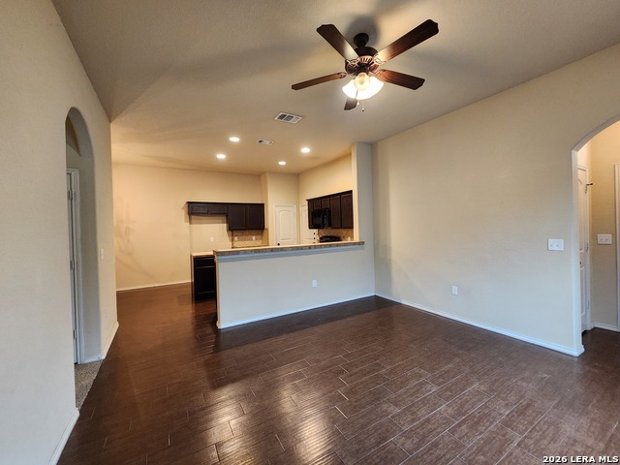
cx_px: 310
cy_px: 232
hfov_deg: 106.2
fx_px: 233
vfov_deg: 89.9
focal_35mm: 13
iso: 320
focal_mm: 2.2
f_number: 2.2
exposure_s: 1/40
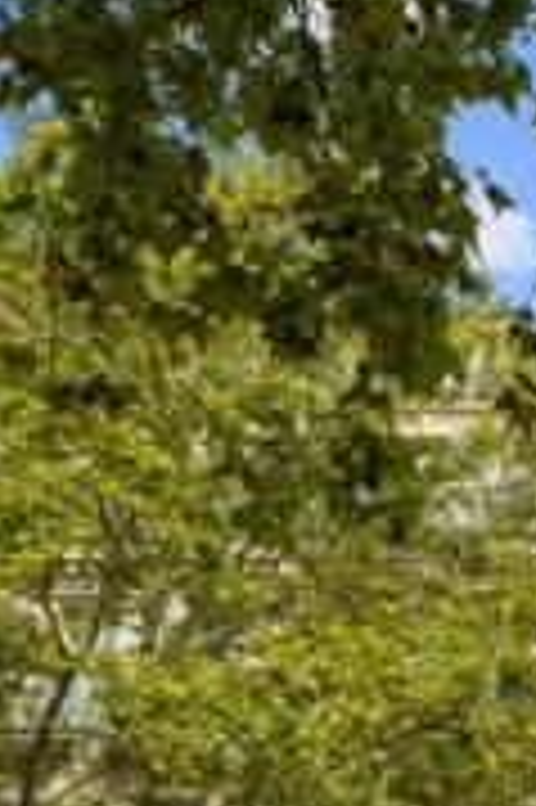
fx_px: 1768
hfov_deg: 12.5
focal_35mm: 79
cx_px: 1369
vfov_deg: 24.0
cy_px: 896
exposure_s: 1/1600
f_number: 11
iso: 800
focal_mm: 20
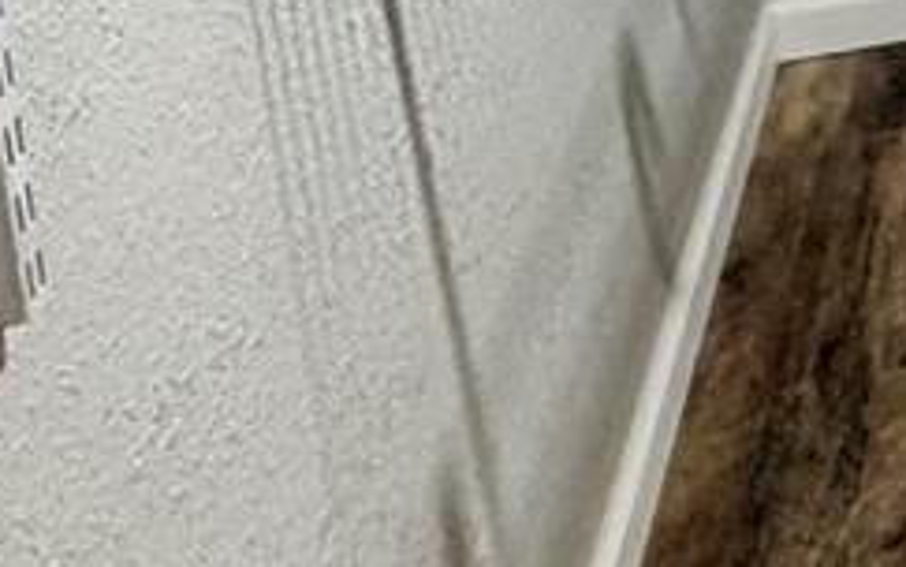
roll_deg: +0.2
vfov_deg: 12.4
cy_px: -694
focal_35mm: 88
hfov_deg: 15.5
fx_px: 2173
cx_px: 2062
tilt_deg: -9.6
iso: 320
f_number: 2.2
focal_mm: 2.22
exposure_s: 1/60
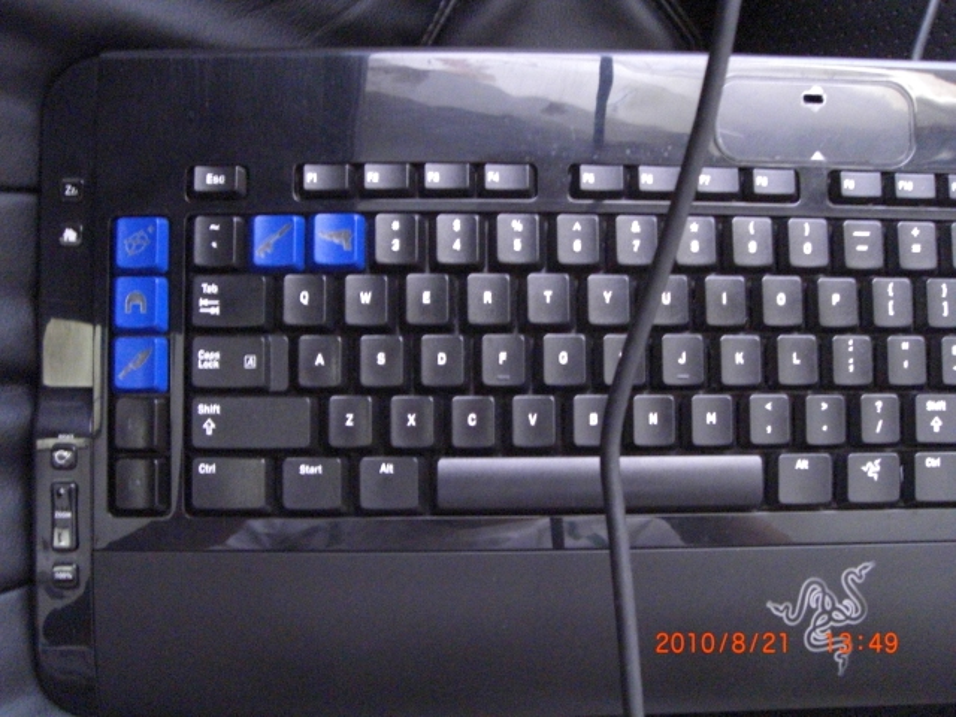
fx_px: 1049
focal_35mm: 38
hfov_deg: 49.0
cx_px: 478
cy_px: 358
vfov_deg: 37.7
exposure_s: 1/8
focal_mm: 6.2
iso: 800
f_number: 2.7
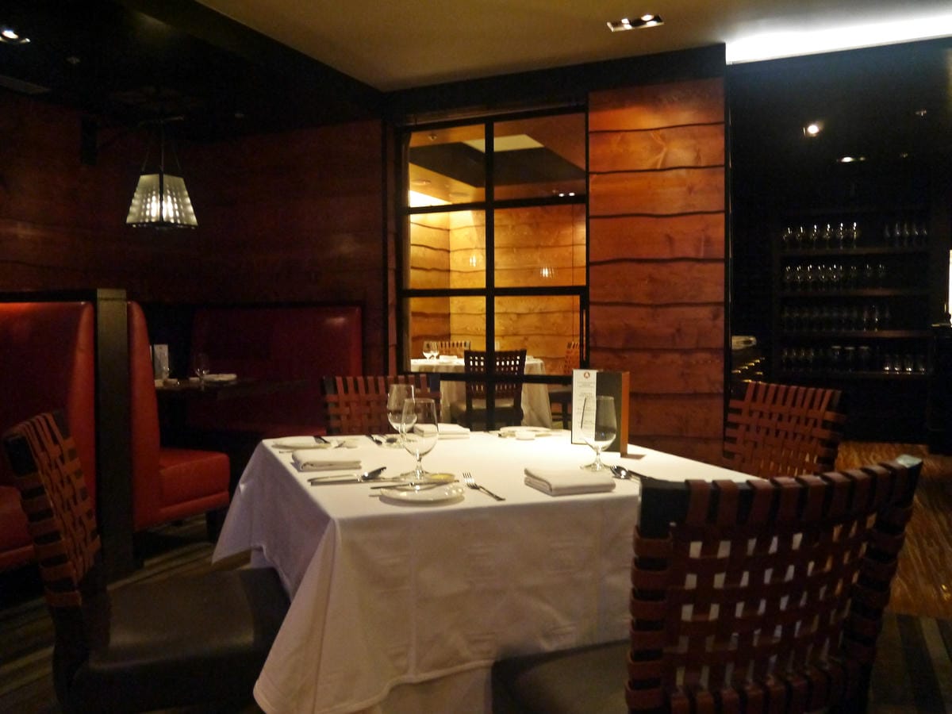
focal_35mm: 28
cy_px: 357
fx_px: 770
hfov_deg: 63.4
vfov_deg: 49.7
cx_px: 476
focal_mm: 14
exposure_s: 1/20
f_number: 3.5
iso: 1600
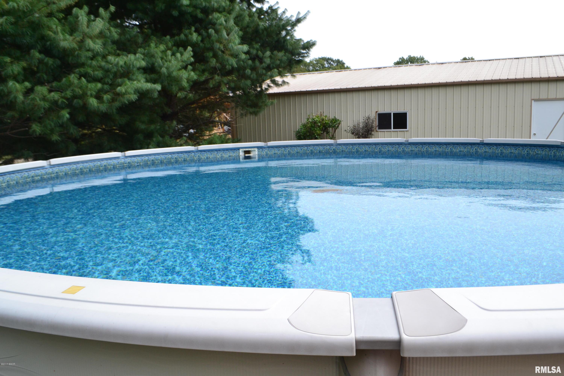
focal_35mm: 27
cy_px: 188
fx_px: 423
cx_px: 282
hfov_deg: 67.4
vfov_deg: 47.9
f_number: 10
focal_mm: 18
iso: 400
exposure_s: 1/320
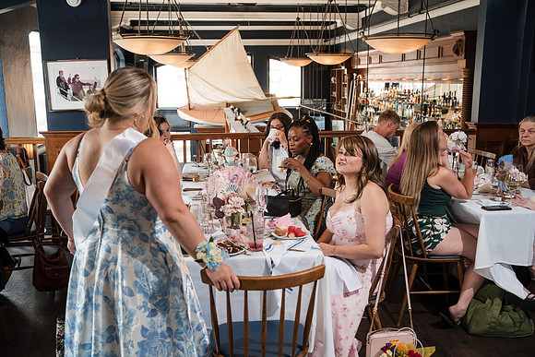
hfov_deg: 54.4
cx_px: 268
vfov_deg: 37.9
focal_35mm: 35
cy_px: 178
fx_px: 520
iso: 1000
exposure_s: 1/250
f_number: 4
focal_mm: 35
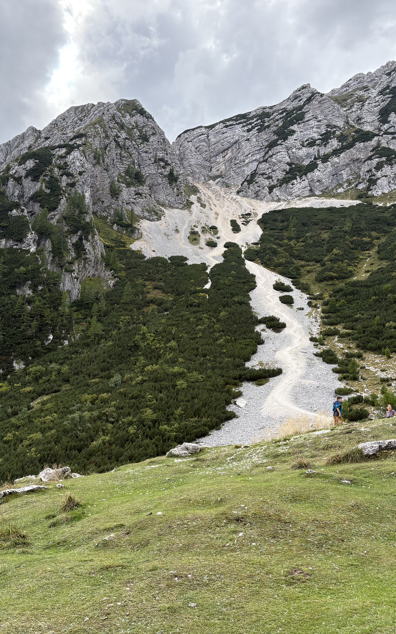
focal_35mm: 37
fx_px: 639
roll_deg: -1.4
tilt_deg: +15.1
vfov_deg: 52.7
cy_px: 317
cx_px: 164
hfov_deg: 34.4
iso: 64
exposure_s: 1/1239
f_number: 1.6
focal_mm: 5.96
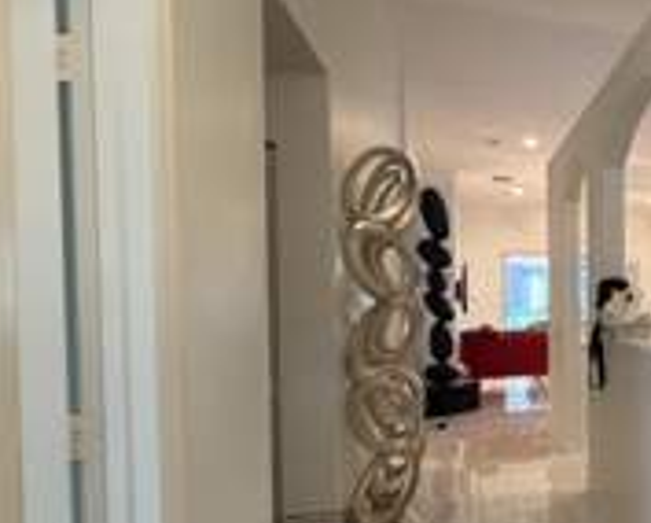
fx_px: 714
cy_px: 300
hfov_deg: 34.6
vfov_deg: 40.1
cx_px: 846
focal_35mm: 37
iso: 320
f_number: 2.2
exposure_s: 1/60
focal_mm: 2.22
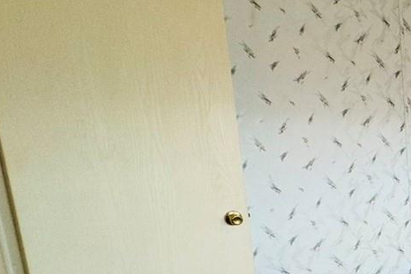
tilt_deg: -13.7
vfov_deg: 26.7
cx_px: 633
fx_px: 560
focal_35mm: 49
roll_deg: -2.2
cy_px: 240
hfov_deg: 26.9
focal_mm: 2.22
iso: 100
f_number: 2.2
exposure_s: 1/120
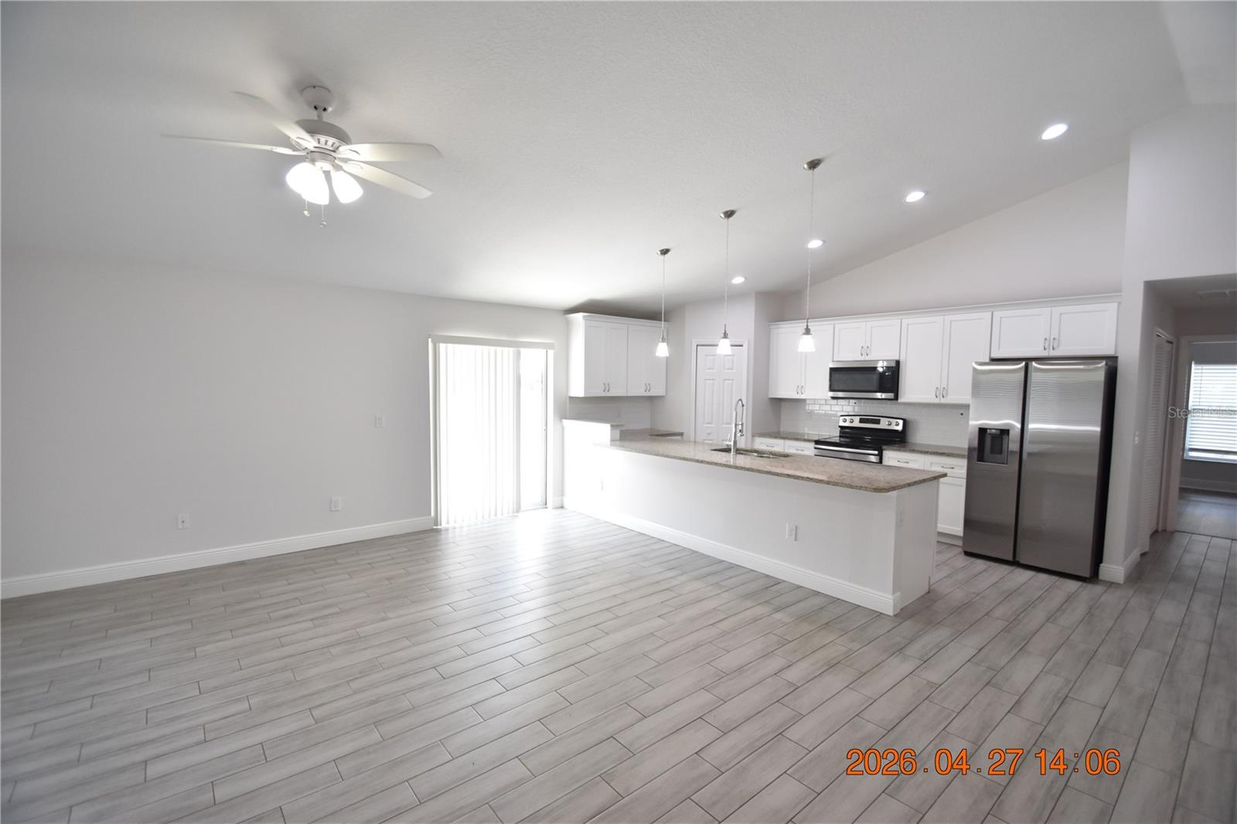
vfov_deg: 77.3
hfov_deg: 100.4
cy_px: 412
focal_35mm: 15
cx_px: 618
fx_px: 515
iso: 800
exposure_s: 1/125
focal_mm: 10
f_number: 3.5
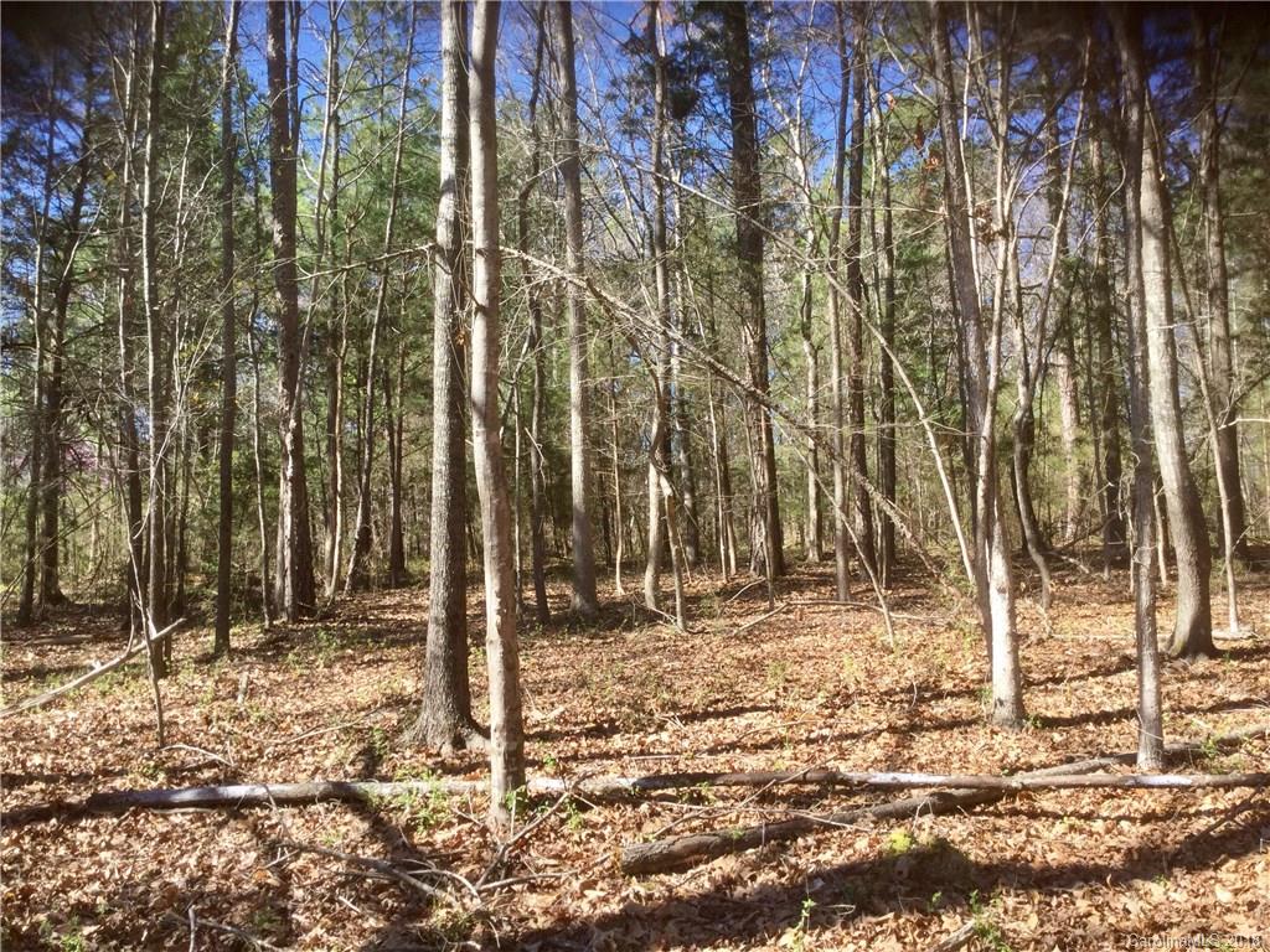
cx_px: 635
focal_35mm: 31
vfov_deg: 45.4
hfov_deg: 58.4
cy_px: 476
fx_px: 1137
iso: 25
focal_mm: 3.3
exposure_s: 1/304
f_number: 2.4
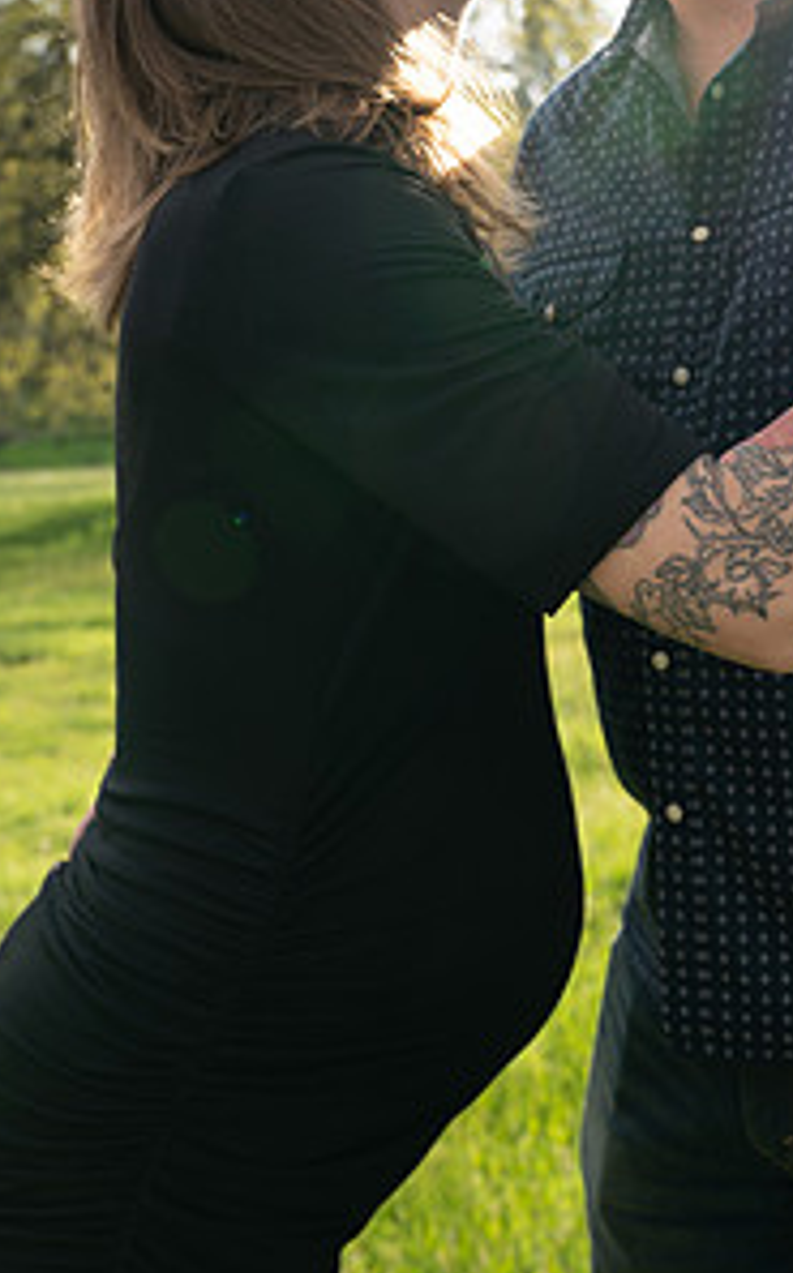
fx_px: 1768
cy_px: 317
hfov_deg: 25.3
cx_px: 403
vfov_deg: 38.6
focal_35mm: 51
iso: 100
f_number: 5
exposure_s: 1/125
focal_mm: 33
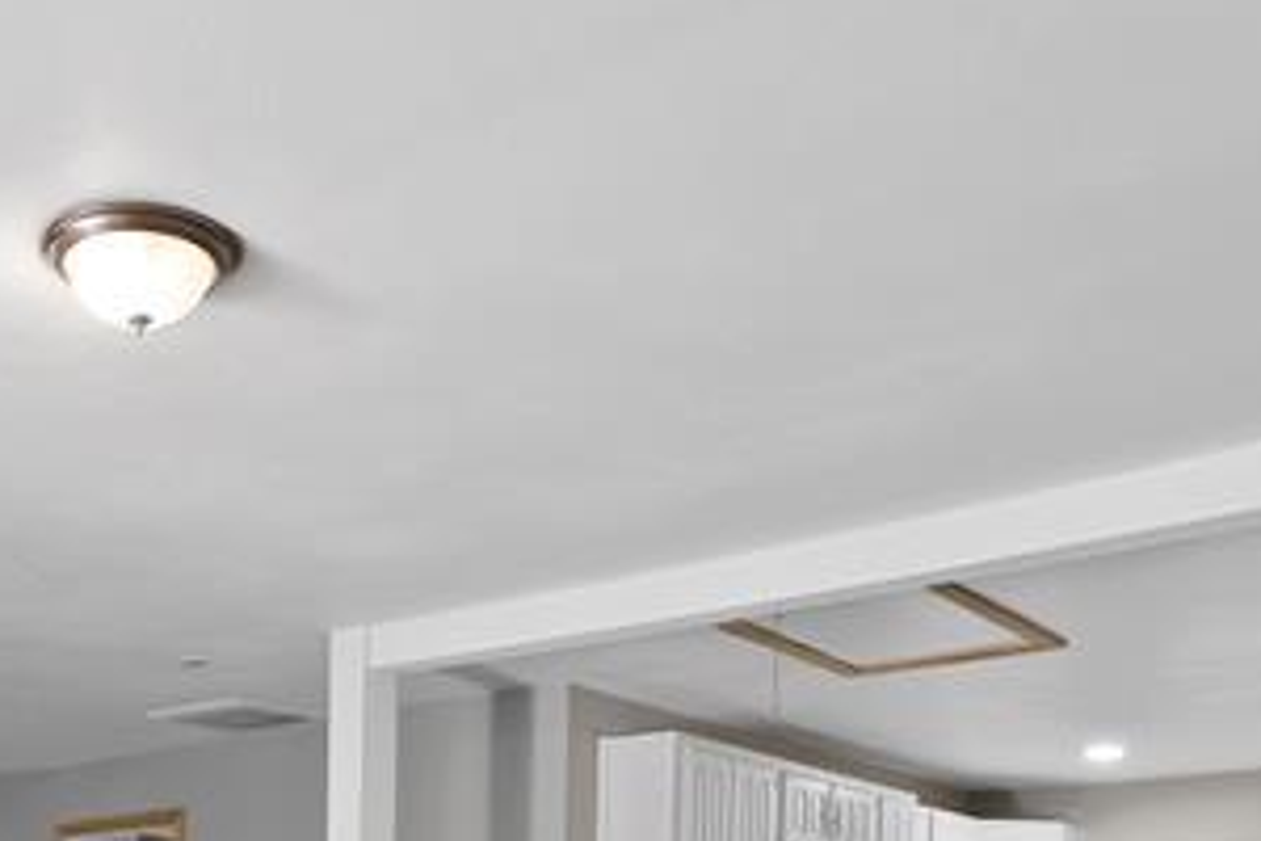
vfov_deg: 28.3
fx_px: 1436
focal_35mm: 41
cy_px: 1018
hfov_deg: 45.4
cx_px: 282
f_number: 9
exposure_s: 1/1.25
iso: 640
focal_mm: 12
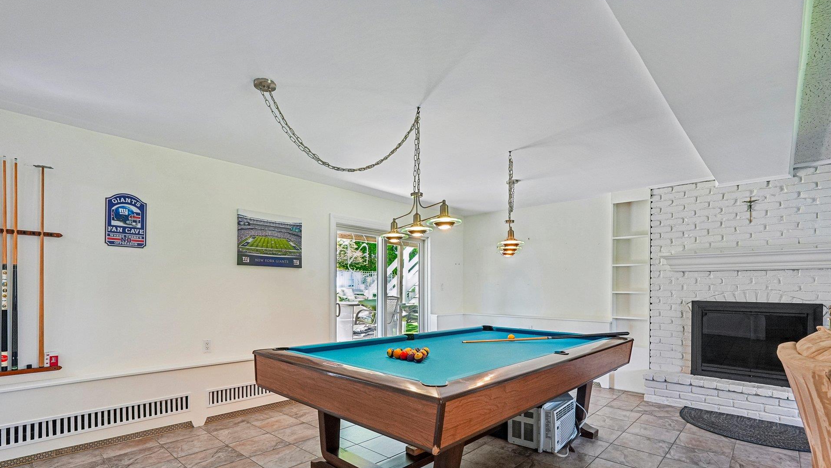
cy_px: 291
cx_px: 404
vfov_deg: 58.8
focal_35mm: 19
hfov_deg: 90.9
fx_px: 409
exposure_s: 1/15
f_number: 9
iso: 400
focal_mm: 16.5
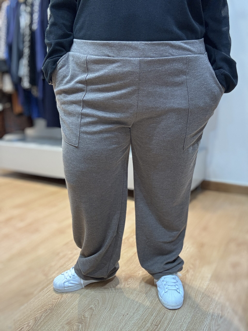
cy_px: 166
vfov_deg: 60.0
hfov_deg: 46.8
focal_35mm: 30
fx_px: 287
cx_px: 124
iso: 125
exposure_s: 1/50
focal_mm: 2.69
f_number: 1.9
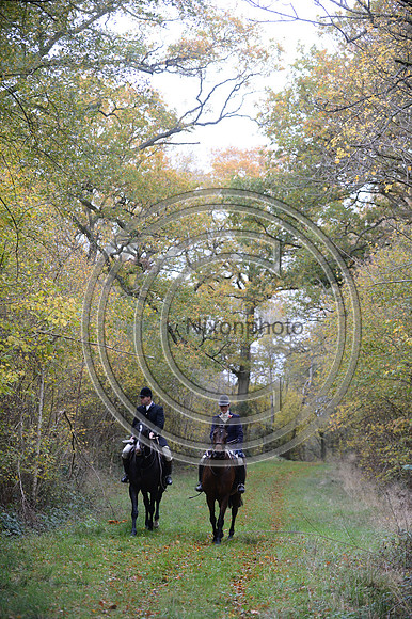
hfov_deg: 15.9
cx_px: 206
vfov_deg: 23.7
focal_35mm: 86
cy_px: 310
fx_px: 1478
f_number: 3.2
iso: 1600
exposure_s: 1/640
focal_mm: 86
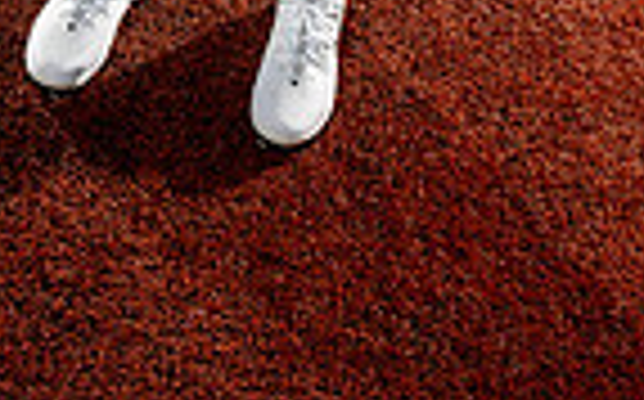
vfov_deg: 10.2
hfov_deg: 19.1
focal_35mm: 109
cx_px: 324
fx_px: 1911
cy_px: -607
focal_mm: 34
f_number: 5.6
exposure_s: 1/250
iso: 800
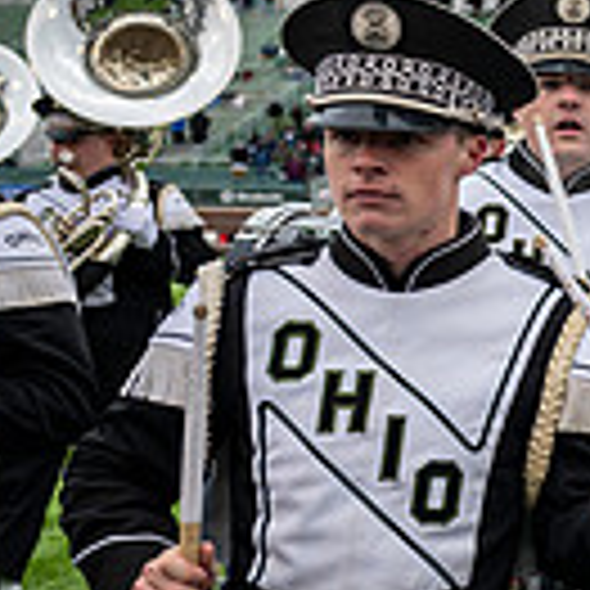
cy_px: 205
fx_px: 1735
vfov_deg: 19.2
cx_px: 1203
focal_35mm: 90
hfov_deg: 15.3
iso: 100
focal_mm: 24
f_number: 2.8
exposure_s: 1/500
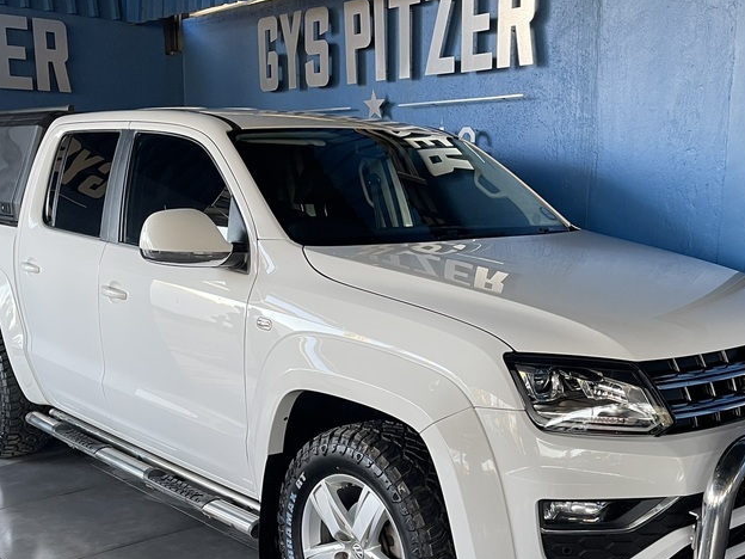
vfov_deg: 34.8
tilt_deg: -11.6
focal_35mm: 41
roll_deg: +0.2
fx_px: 882
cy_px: 370
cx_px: 400
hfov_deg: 45.7
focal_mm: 5.1
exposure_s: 1/94
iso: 125
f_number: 1.6
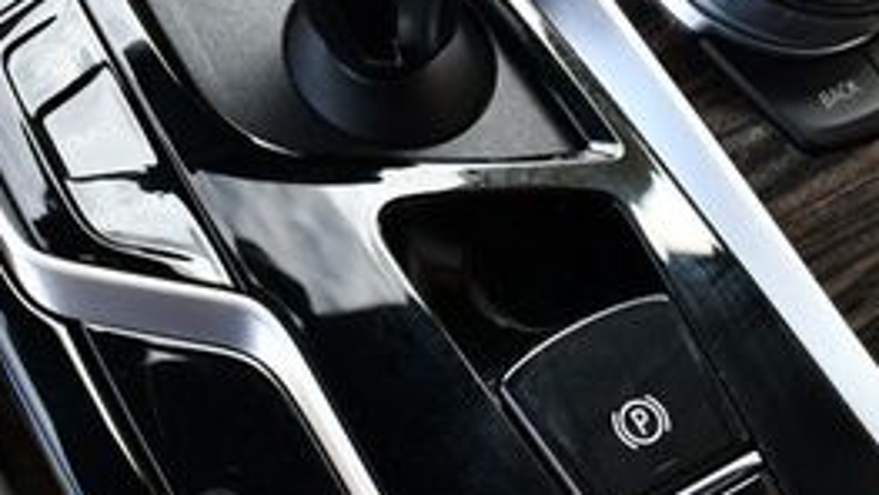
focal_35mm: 92
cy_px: -187
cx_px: 217
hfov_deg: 22.9
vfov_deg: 12.6
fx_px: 2145
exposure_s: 1/250
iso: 400
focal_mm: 18
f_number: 4.5
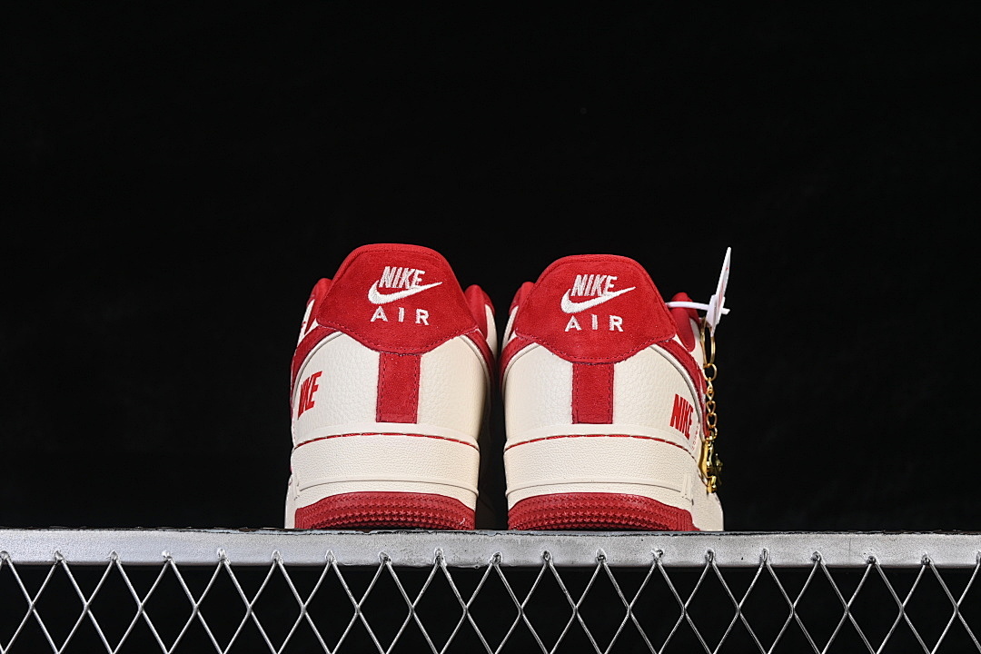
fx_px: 2044
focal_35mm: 75
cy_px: 327
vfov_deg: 18.2
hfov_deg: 27.0
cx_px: 490
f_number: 8
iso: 160
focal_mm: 50
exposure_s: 1/80
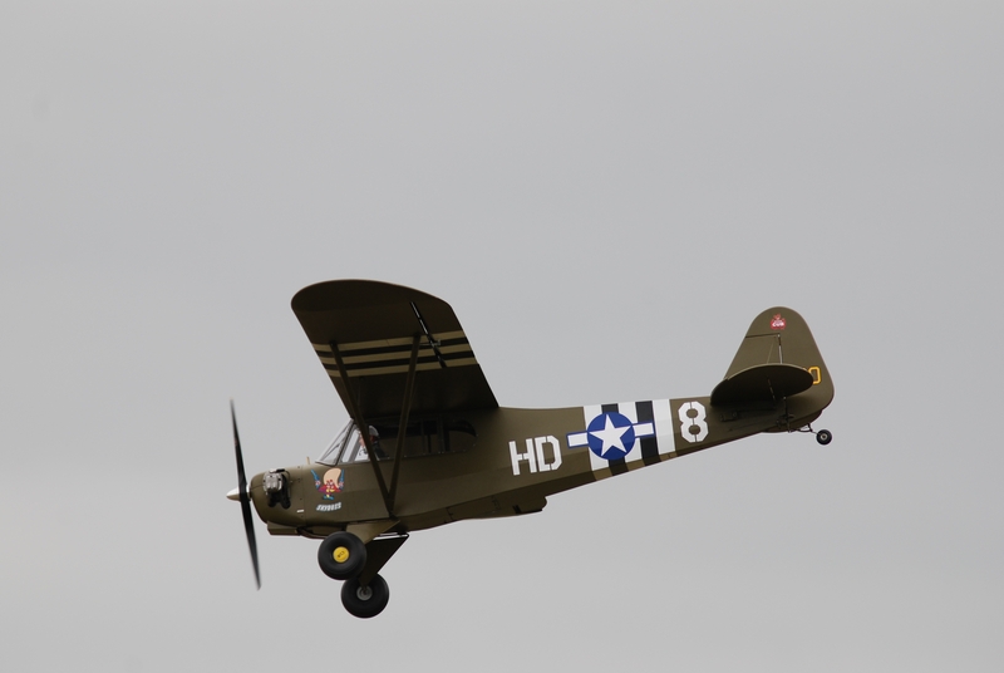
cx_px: 502
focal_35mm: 285
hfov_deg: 7.2
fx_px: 7960
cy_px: 336
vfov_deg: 4.8
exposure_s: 1/400
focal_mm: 190
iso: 200
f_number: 5.6
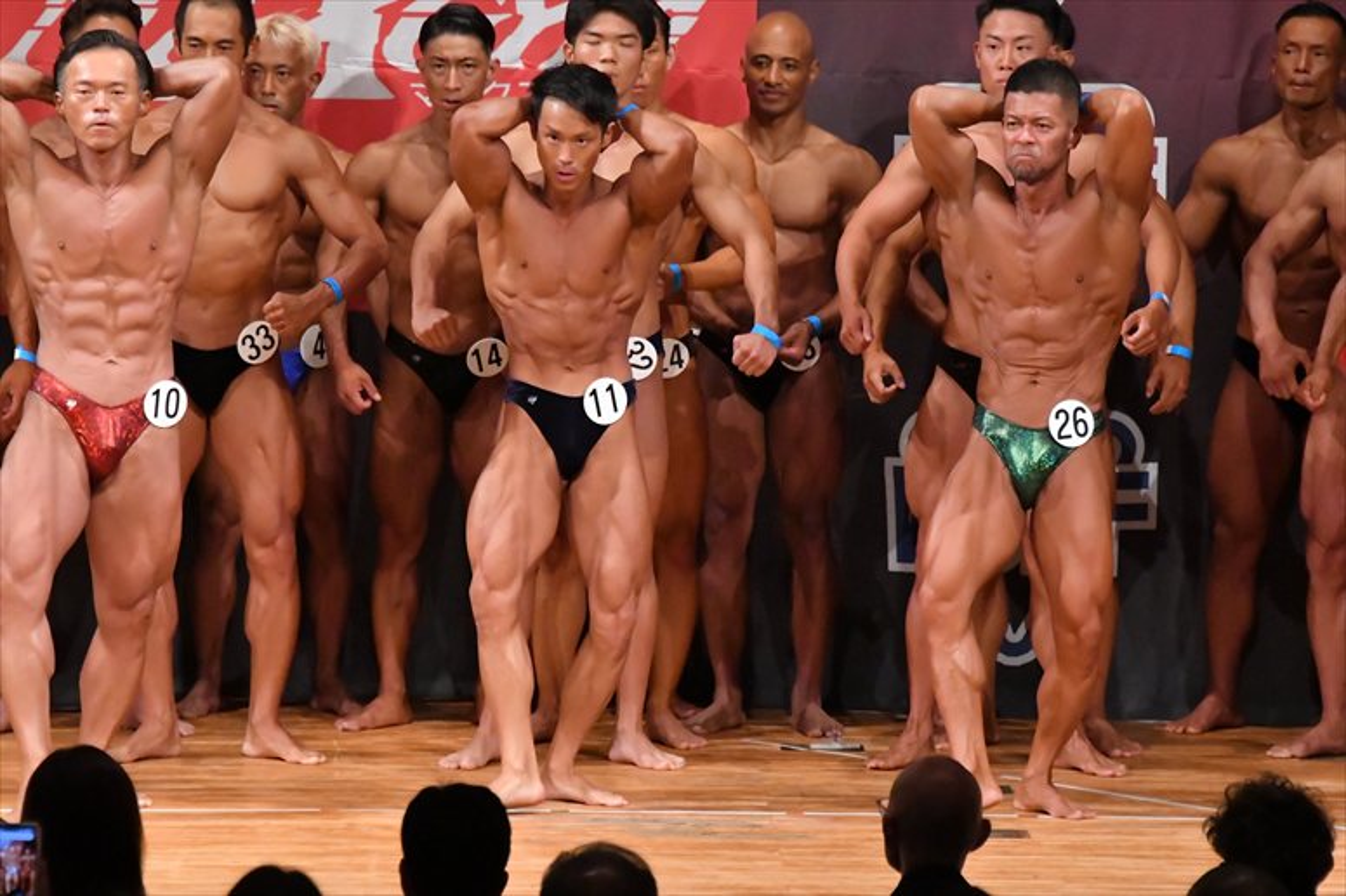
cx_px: 673
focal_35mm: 285
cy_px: 448
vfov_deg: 4.8
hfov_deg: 7.2
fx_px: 10651
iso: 11400
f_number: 5.6
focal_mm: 190
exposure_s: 1/400
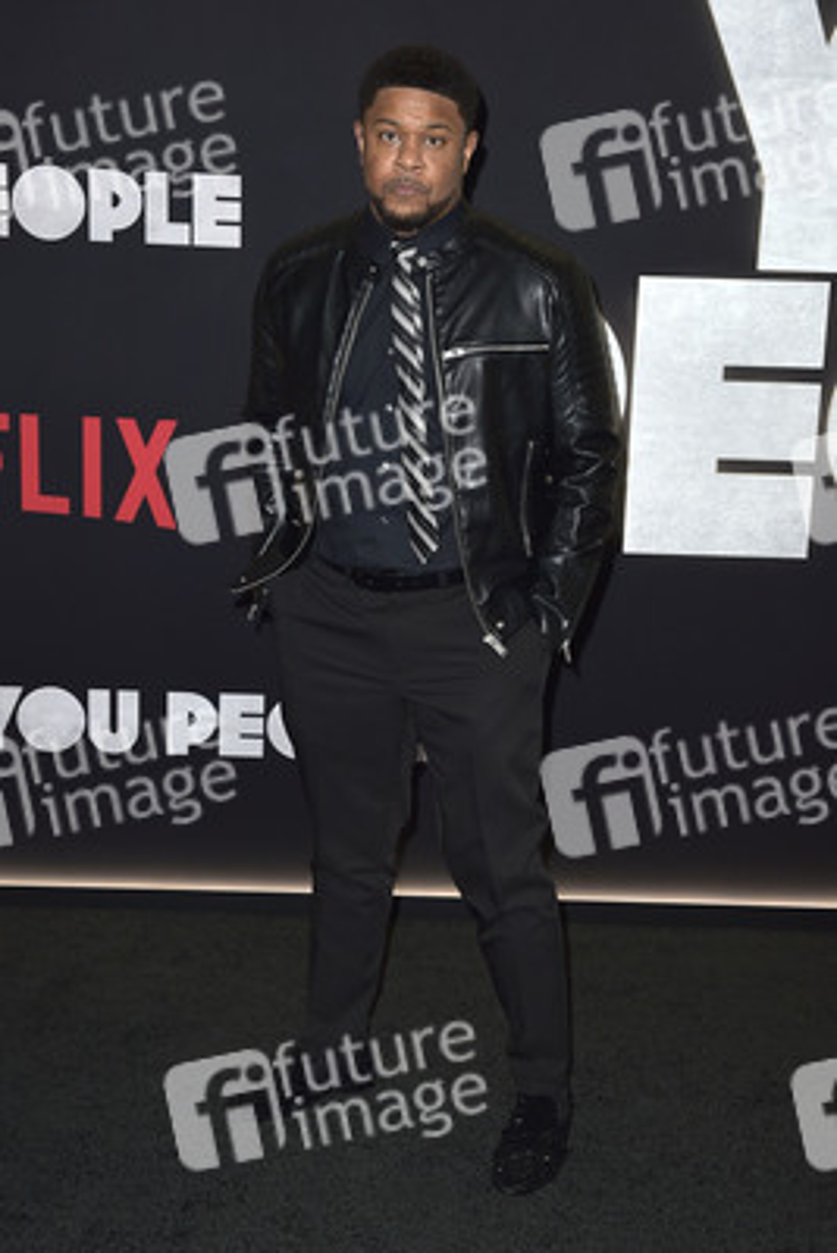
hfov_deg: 29.9
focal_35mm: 45
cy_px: 626
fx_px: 1568
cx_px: 418
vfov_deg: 43.6
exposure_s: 1/250
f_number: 6.3
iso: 400
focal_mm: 45
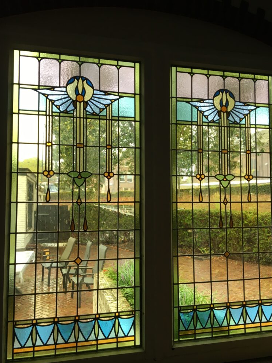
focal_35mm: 30
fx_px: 314
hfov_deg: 46.8
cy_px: 182
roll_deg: -0.1
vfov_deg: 60.0
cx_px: 139
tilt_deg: +5.5
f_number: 2.2
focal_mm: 4.15
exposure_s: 1/33
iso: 25
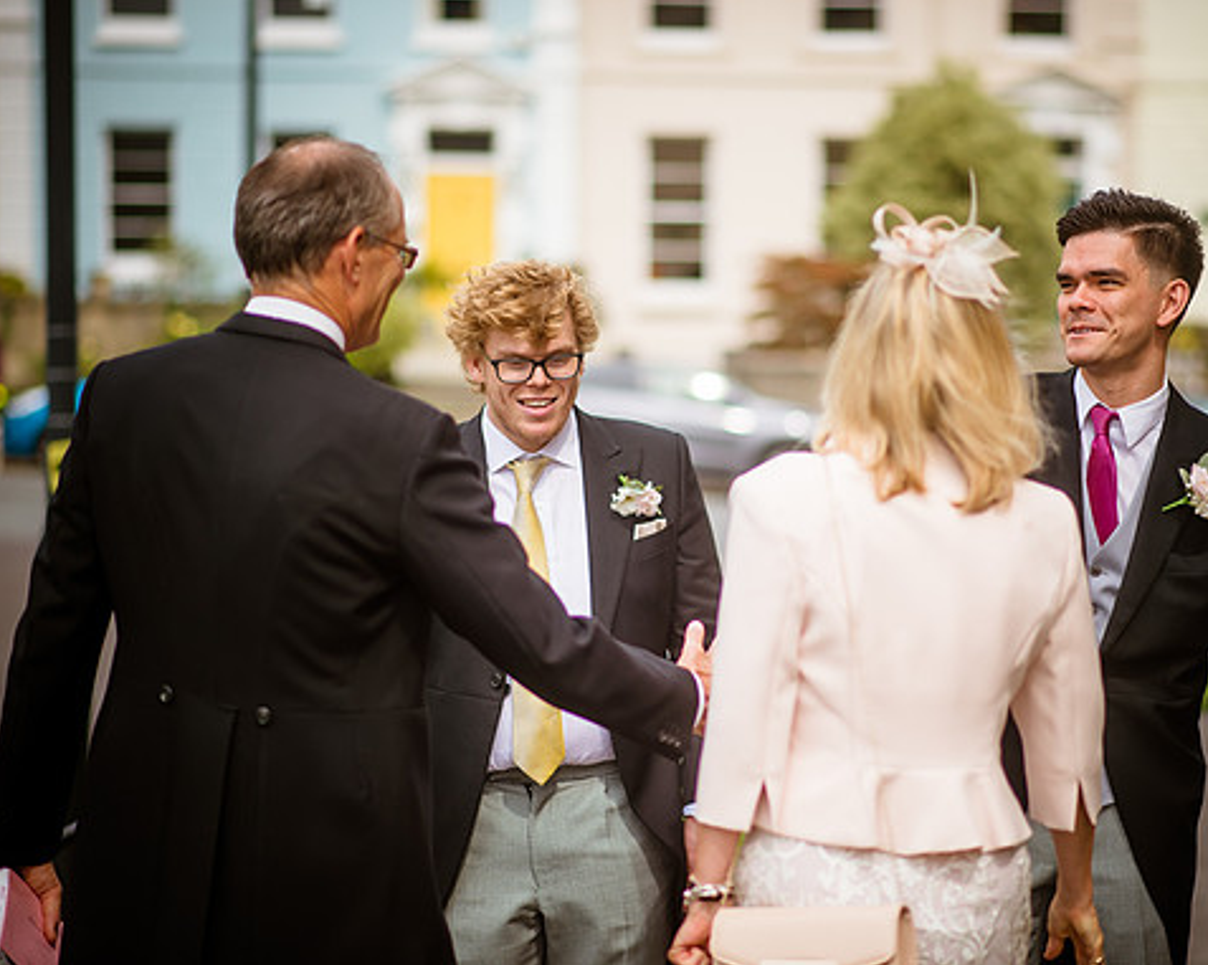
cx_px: 709
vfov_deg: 15.8
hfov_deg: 19.8
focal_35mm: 97
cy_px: 484
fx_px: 3466
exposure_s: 1/2000
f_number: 2
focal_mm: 85
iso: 100
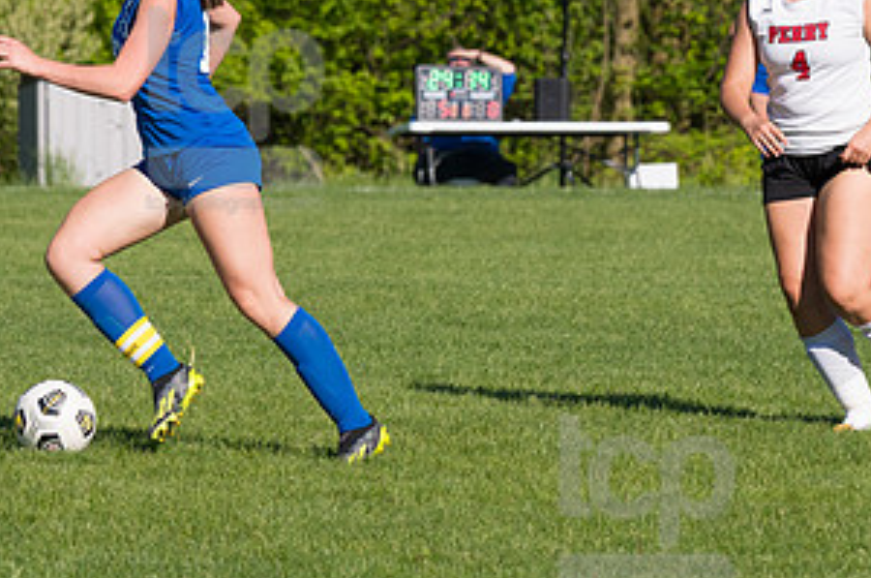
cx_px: 235
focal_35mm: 420
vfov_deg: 3.3
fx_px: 10145
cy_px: 110
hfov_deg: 4.9
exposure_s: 1/1600
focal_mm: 145
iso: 250
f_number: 5.6
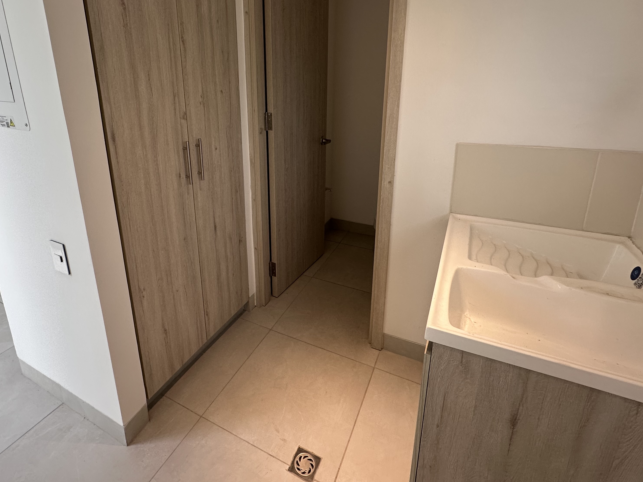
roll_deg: +1.1
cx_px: 284
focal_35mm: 19
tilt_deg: -15.4
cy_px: 174
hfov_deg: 84.3
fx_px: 353
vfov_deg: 67.4
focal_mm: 2.22
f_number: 2.2
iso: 100
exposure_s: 1/99
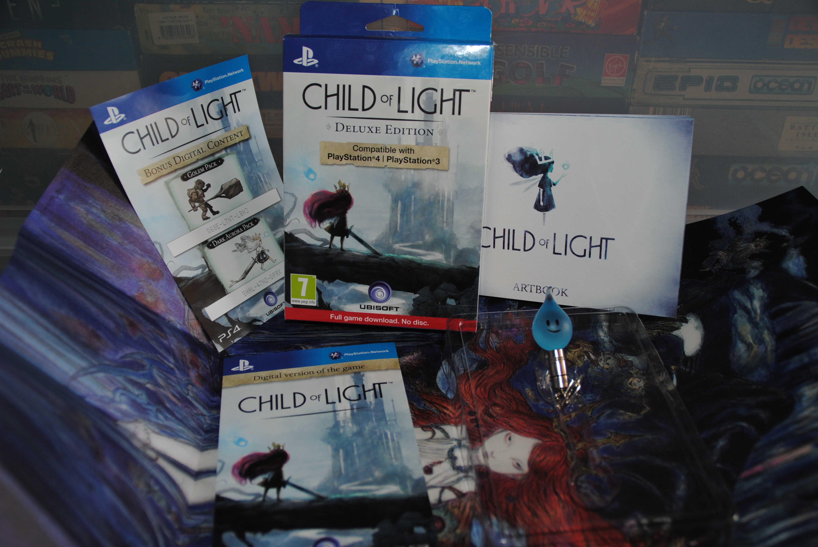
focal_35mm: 33
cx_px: 409
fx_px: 751
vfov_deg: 40.1
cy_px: 274
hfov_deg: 57.2
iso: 200
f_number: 3.5
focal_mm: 22
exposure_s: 1/60
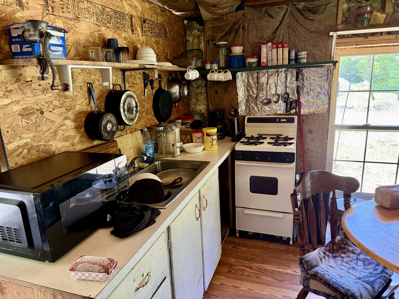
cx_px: 200
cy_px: 150
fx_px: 277
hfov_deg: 71.6
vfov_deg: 56.8
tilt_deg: -13.2
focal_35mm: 24
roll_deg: +2.3
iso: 400
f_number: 1.78
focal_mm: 6.76
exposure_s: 1/60
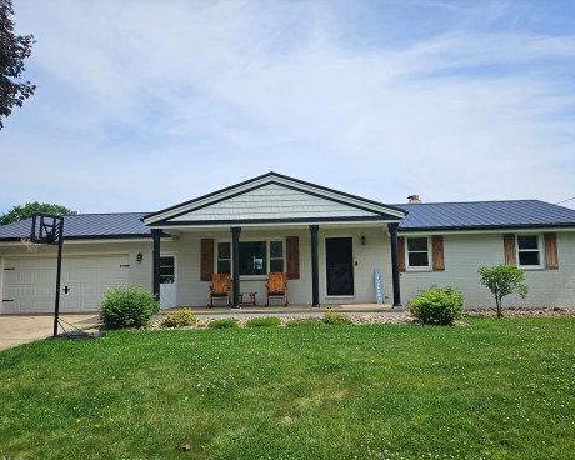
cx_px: 286
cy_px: 232
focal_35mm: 25
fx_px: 425
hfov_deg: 68.1
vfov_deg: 56.8
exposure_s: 1/3677
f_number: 1.8
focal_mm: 5.4
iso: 25
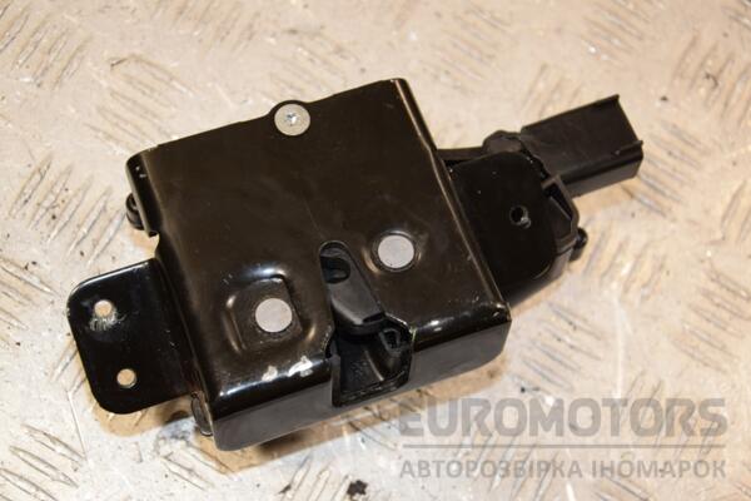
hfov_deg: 27.0
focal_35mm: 75
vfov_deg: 18.2
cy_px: 250
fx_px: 1564
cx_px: 376
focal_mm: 50
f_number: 5.6
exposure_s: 1/125
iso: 450
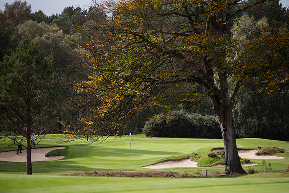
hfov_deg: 10.3
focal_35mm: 200
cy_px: 96
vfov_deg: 6.9
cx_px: 144
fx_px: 1606
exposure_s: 1/2500
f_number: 4
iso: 400
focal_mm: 200
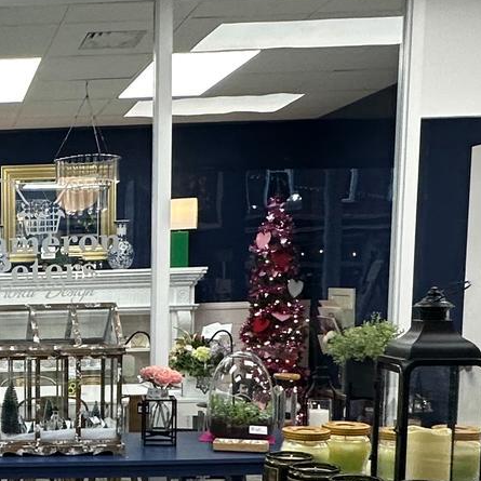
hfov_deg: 26.2
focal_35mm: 57
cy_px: 400
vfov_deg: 29.2
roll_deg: -0.7
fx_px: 896
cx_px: -122
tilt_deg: -6.2
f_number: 2.2
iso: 160
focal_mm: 2.22
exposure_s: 1/120
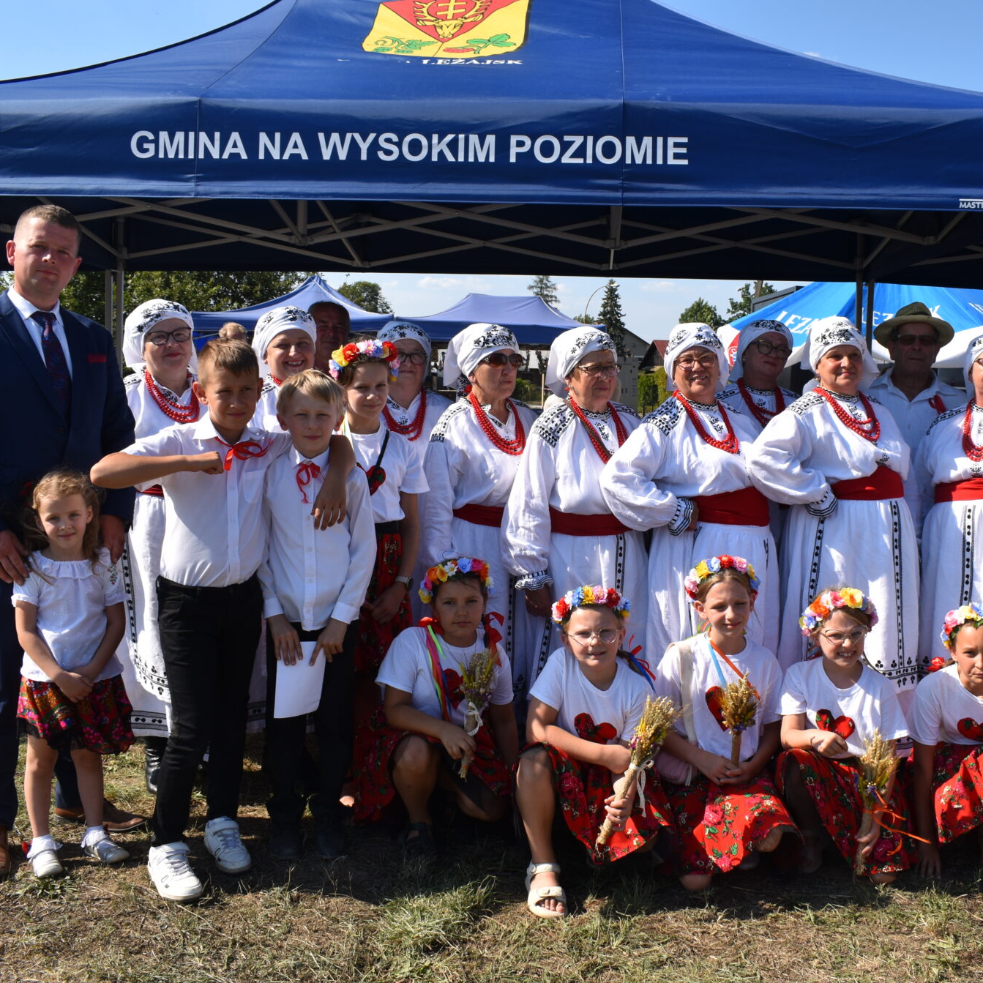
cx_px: 578
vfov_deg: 47.2
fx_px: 1124
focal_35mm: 35
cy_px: 489
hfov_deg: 47.0
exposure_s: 1/250
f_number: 8
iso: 100
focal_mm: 18
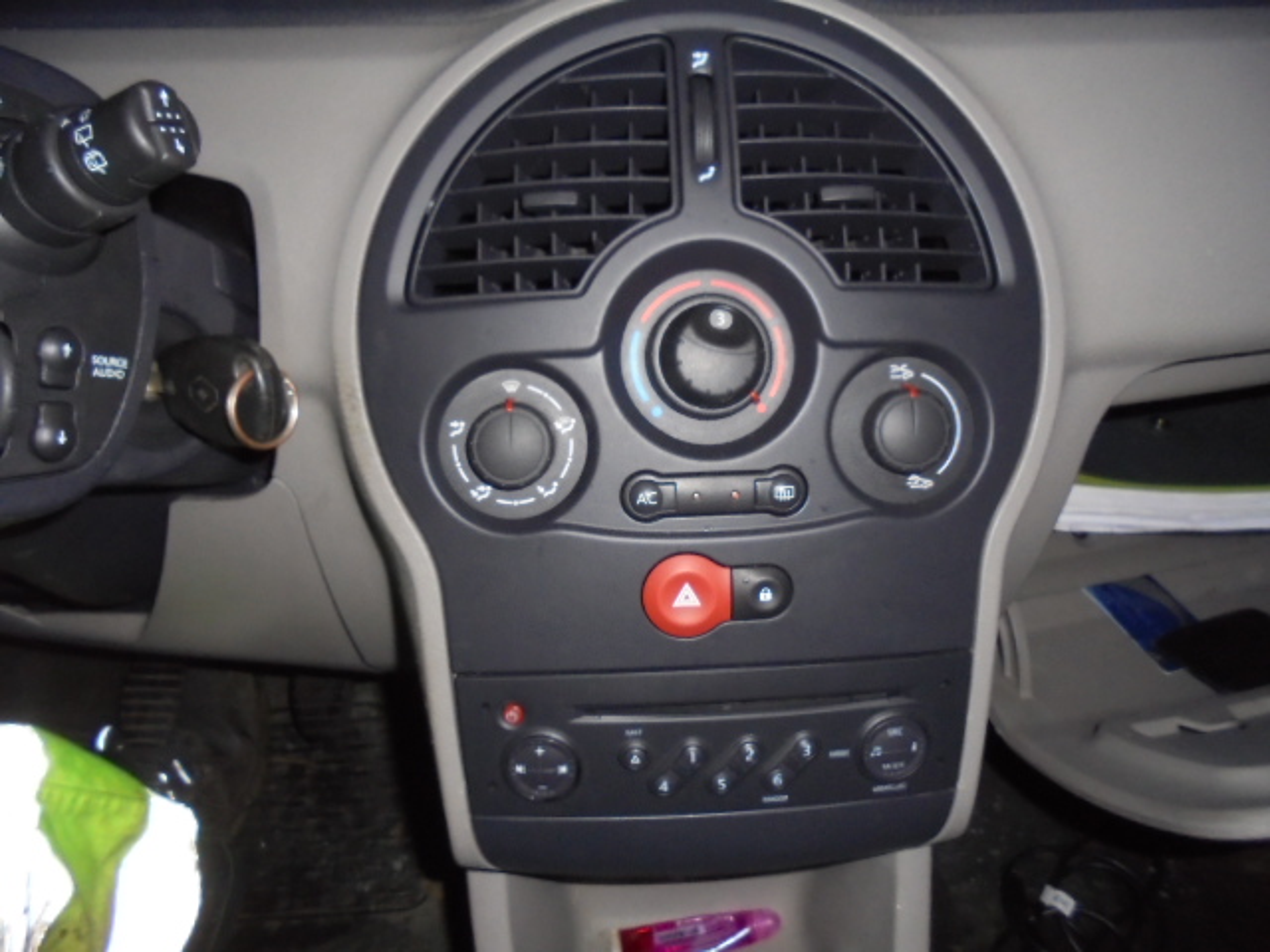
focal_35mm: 26
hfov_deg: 67.3
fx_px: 954
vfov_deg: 53.1
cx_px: 635
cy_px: 476
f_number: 11.5
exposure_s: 1/30
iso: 400
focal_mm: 4.6
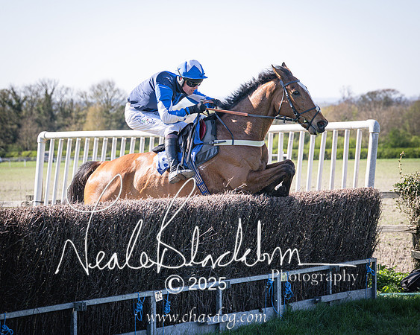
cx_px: 202
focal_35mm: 134
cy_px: 171
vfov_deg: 11.5
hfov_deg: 14.4
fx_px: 1665
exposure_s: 1/1600
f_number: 4
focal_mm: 86
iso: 200
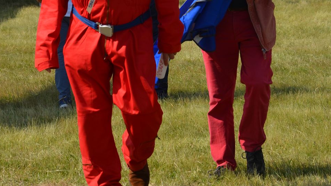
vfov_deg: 6.3
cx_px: 149
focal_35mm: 192
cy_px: 5
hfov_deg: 11.2
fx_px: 1685
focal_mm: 72
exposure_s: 1/800
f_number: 7.1
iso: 200
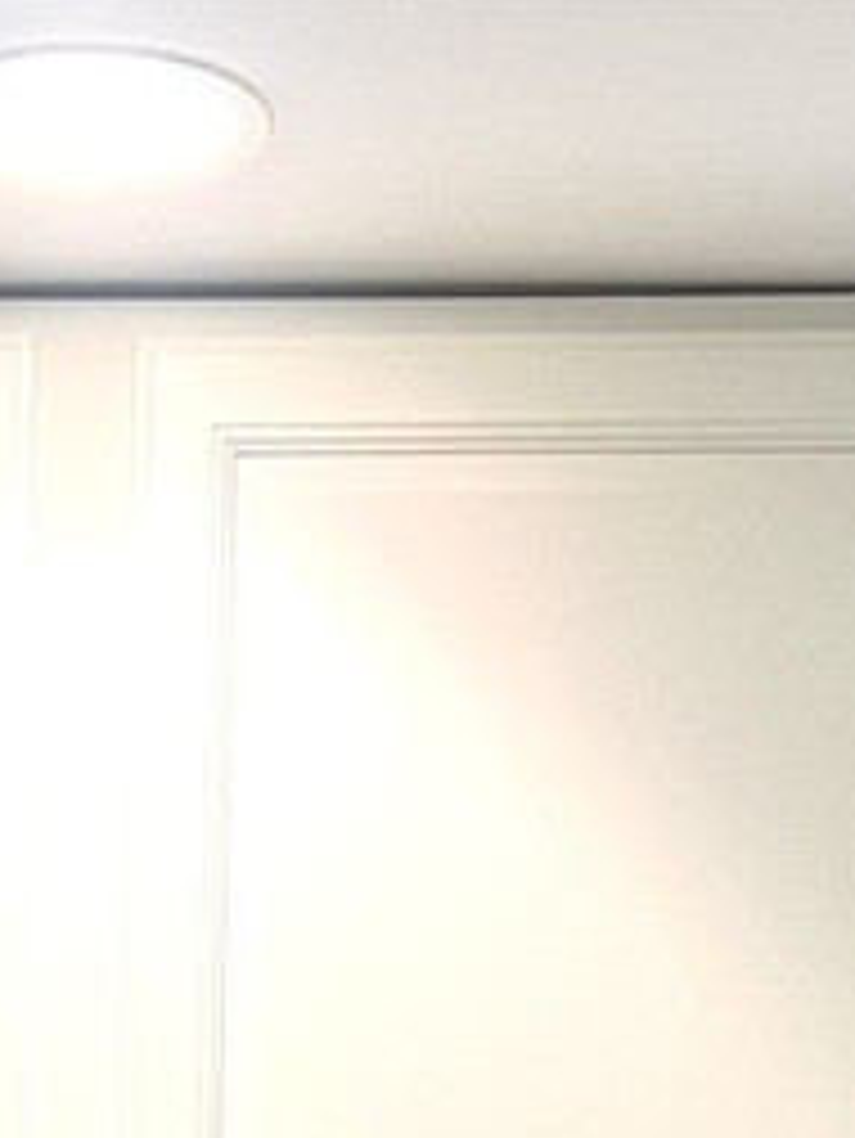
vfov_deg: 15.1
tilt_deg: -7.8
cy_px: 2132
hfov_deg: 13.2
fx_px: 3652
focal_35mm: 111
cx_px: 45
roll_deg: -1.2
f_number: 1.5
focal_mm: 5.7
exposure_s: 1/60
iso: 125
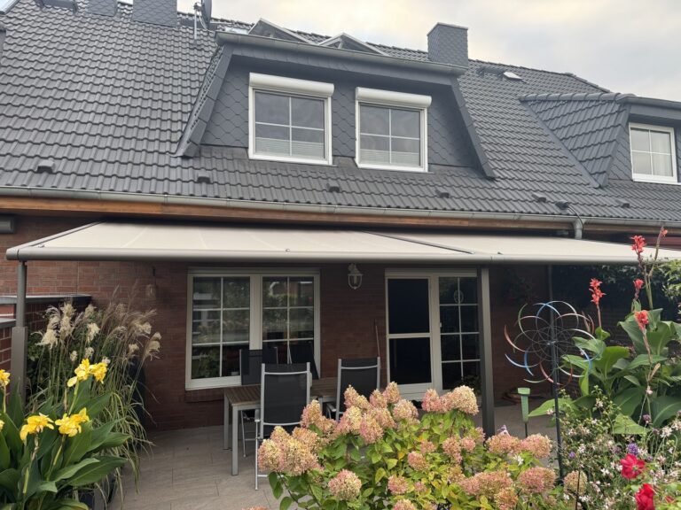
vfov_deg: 56.8
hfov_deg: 71.6
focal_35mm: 24
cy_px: 255
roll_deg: +1.2
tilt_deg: +3.0
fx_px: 472
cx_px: 340
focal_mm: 6.76
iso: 50
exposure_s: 1/121
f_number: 1.78
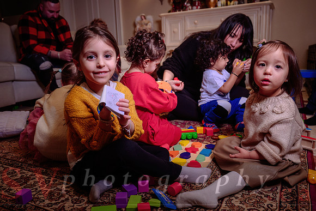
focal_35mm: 30
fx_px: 259
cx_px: 158
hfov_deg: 62.8
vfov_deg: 44.3
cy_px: 106
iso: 500
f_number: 4
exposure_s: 1/100
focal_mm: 29.5
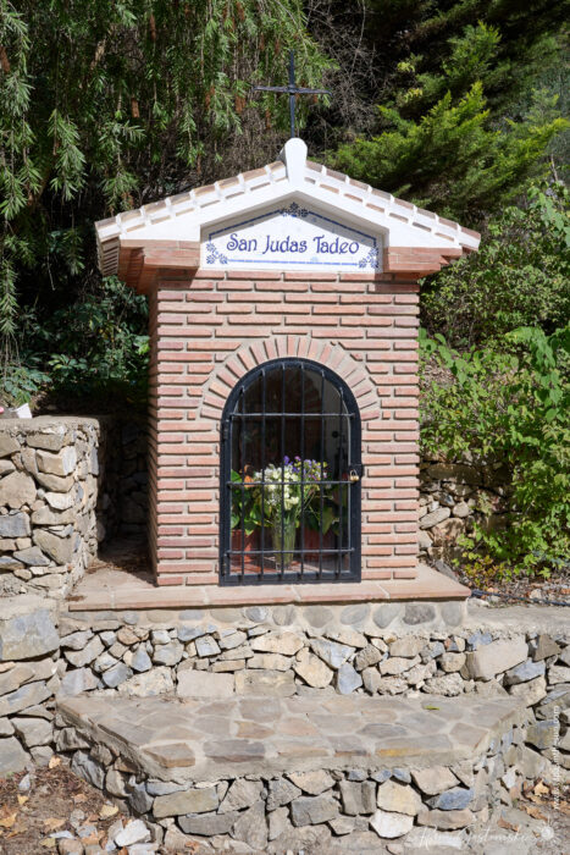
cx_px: 285
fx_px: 949
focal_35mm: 40
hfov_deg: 33.4
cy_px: 428
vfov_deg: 48.4
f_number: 11
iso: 100
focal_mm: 40
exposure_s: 1/320
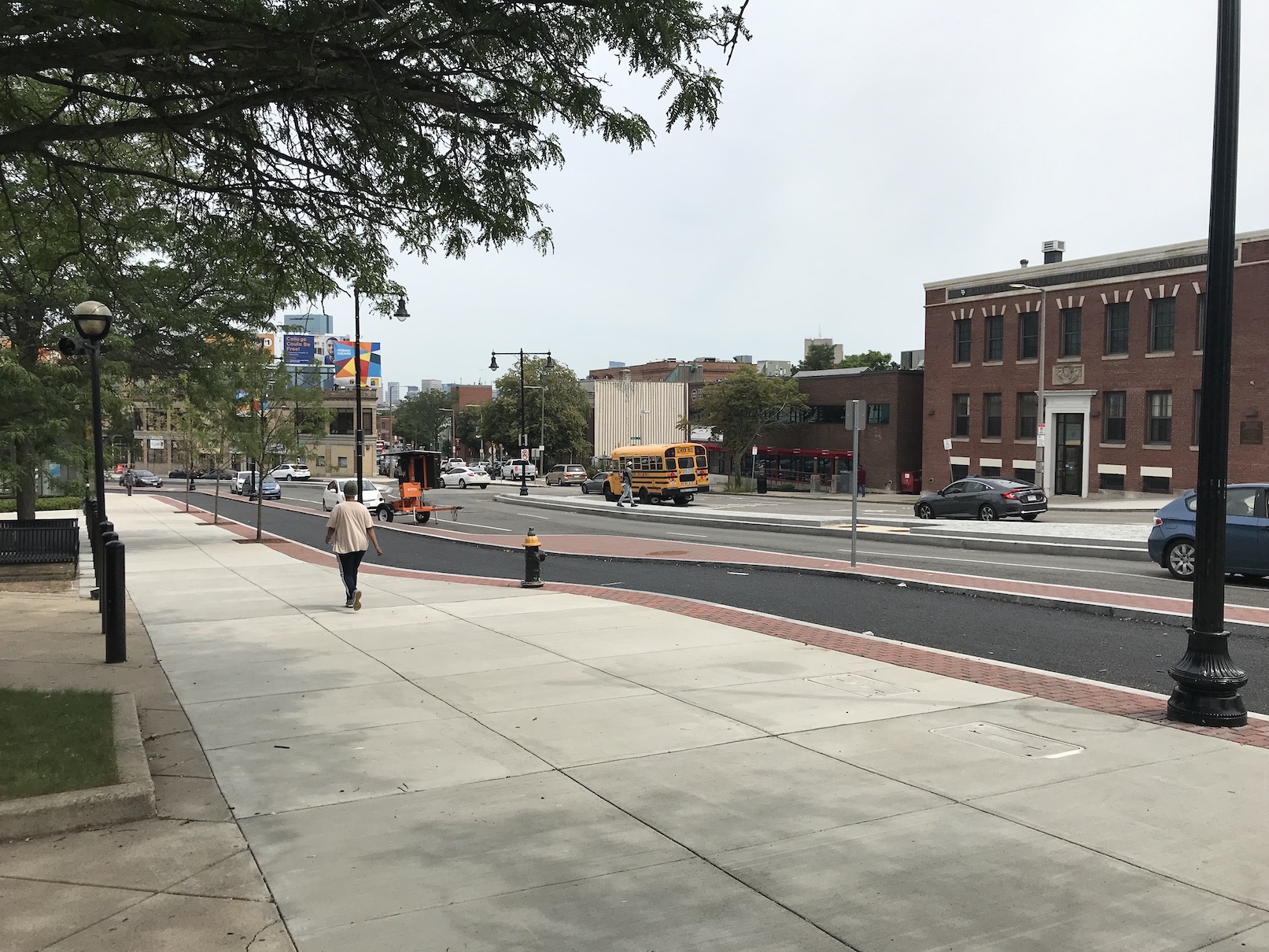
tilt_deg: -2.5
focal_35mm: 28
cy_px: 476
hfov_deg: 63.4
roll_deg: -0.2
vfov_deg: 49.8
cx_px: 634
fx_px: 1027
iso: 20
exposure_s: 1/3425
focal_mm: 3.99
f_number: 1.8
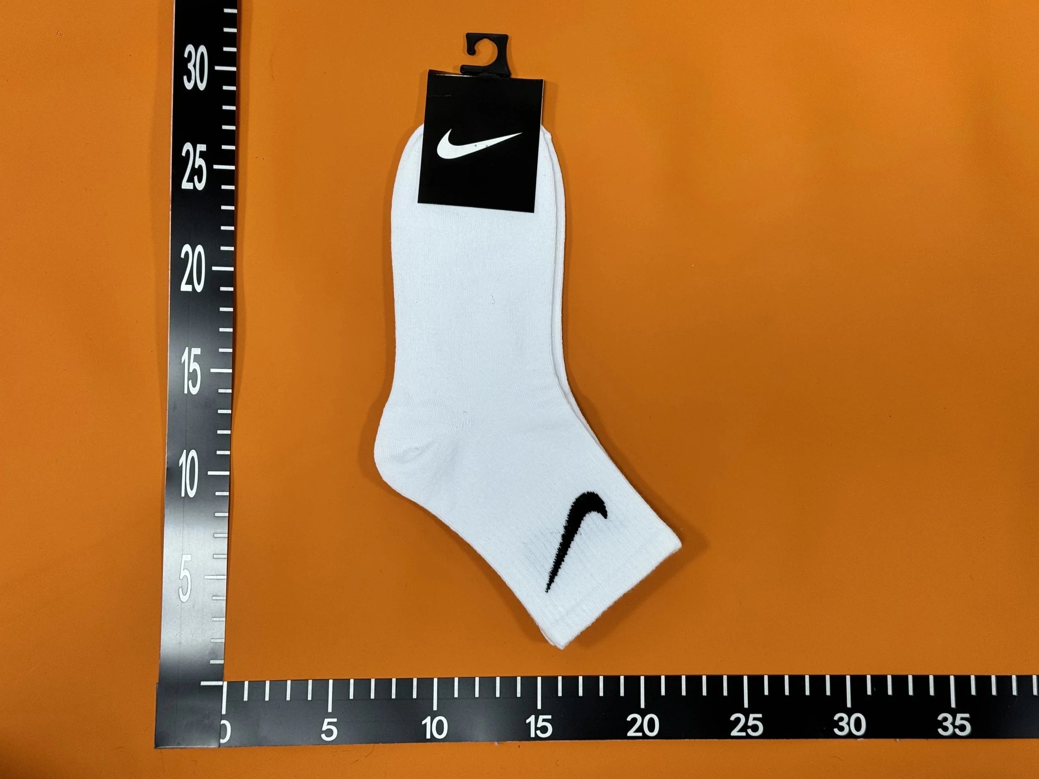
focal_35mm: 49
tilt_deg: -83.3
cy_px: 389
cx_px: 527
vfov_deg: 29.7
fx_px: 1471
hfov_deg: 38.9
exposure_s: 1/50
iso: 80
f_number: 1.78
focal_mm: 6.76
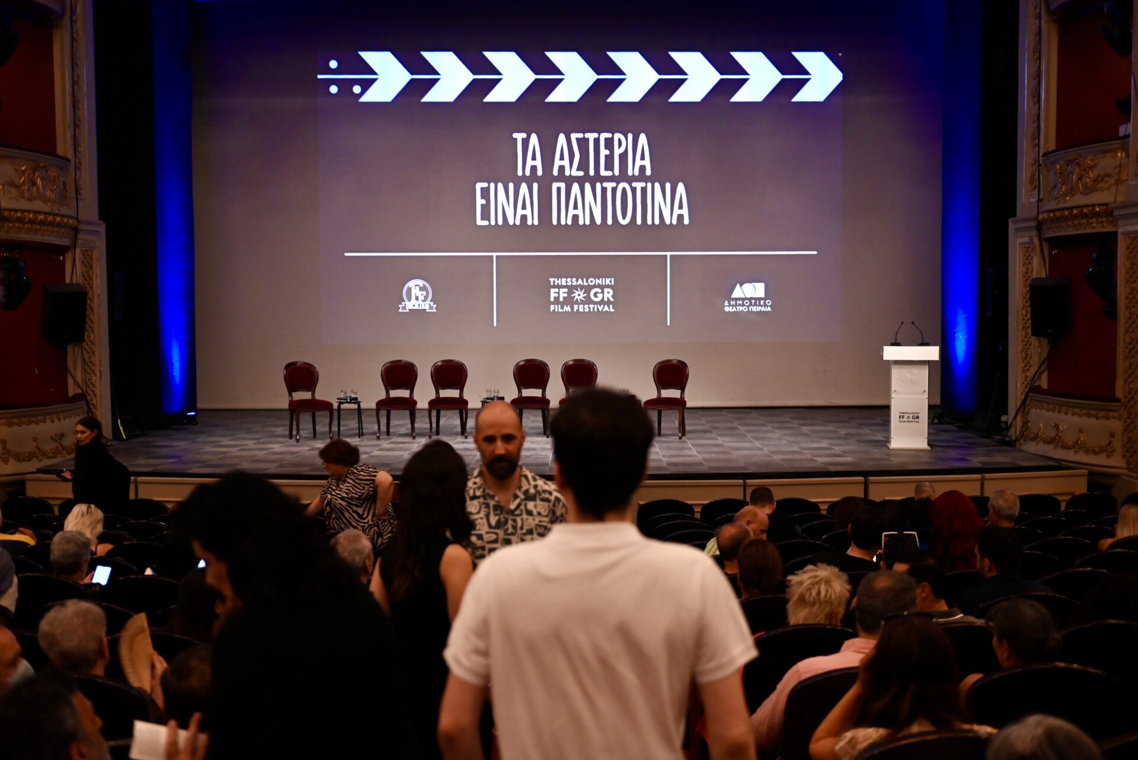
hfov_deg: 44.5
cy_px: 380
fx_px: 1391
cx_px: 569
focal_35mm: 44
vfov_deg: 30.5
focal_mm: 44
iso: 2000
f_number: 2.8
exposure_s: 1/125
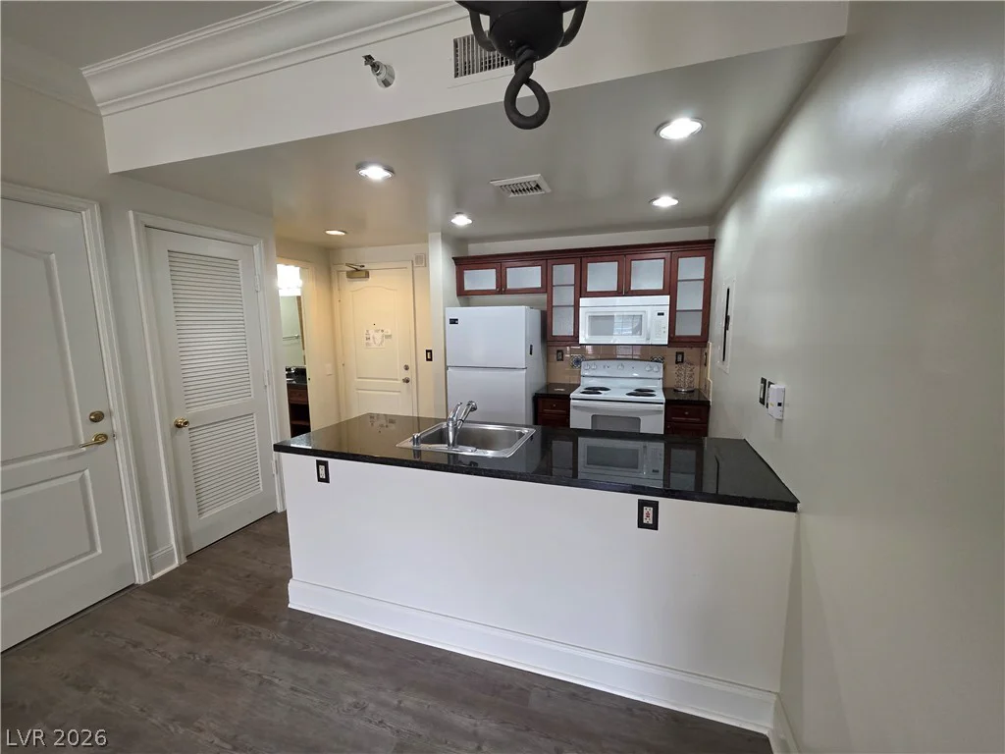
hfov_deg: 106.2
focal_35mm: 13
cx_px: 502
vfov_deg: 89.9
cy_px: 377
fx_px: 377
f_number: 1.9
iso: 250
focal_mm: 2.2
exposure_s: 1/120
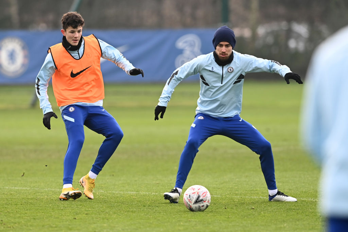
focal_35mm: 400
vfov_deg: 3.4
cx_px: 174
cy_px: 116
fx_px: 3867
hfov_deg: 5.2
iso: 800
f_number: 3.5
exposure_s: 1/2000
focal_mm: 400
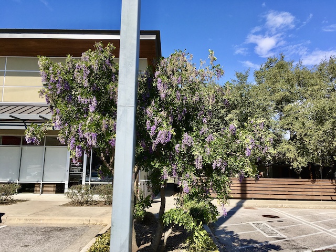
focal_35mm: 29
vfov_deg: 48.2
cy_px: 126
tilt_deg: +7.3
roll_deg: -0.2
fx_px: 281
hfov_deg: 61.7
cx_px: 168
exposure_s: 1/1425
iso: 25
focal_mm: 4.15
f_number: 2.2
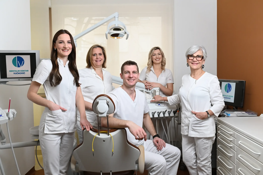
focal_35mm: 35
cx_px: 132
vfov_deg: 37.8
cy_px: 88
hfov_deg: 54.5
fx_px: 256
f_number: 4.5
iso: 640
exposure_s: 1/160
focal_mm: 35
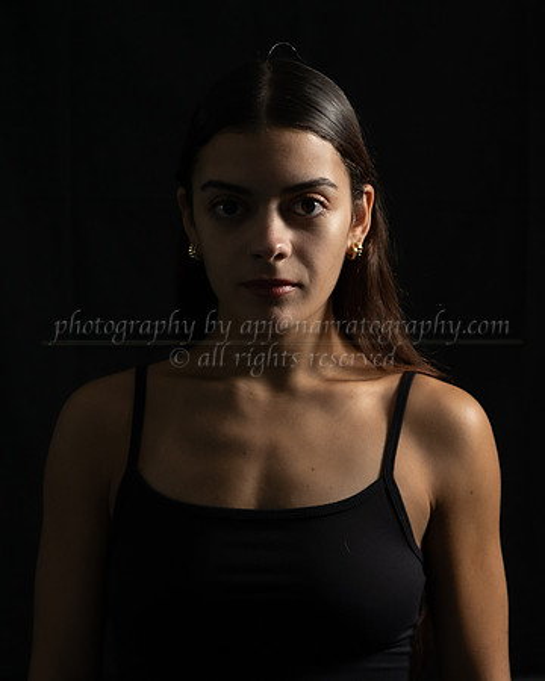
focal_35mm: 129
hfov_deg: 11.9
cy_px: 265
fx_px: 2599
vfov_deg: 14.9
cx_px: 445
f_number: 6.3
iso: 400
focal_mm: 75
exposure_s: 1/200
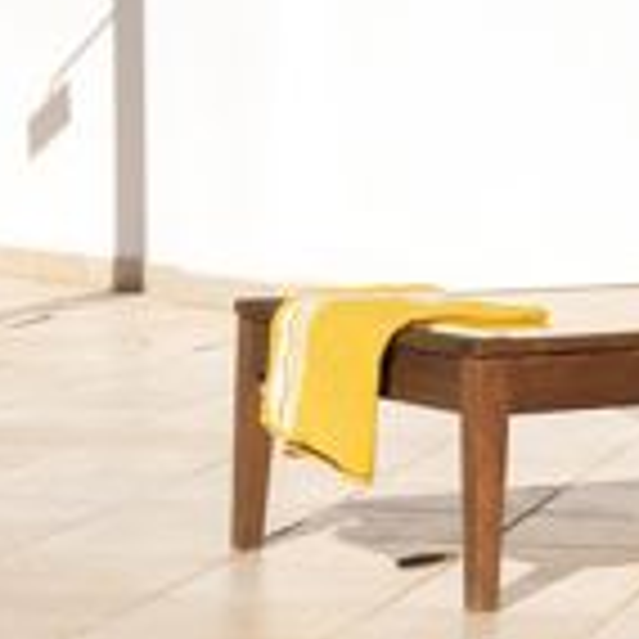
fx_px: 3885
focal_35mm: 186
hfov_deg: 9.0
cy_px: 43
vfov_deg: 9.4
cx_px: 1132
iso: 200
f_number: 7.1
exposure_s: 1/640
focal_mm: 44
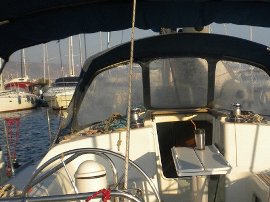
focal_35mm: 61
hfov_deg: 31.2
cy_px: 163
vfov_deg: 23.6
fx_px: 476
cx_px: 197
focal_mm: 6.3
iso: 80
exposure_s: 1/527
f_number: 4.6
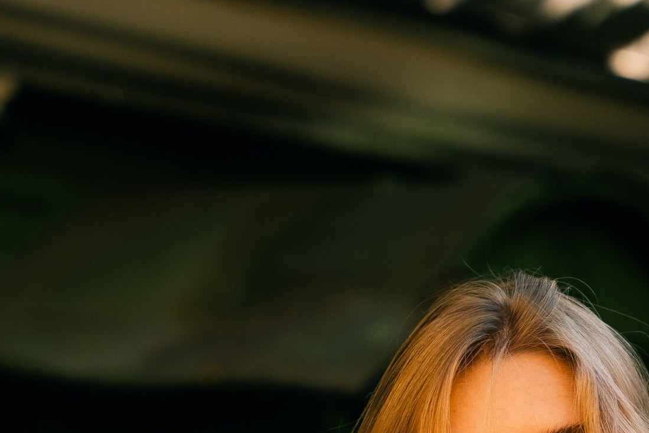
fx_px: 4201
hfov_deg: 8.8
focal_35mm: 233
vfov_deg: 5.8
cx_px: 383
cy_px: 893
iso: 100
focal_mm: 66.7
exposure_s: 1/500
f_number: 2.8
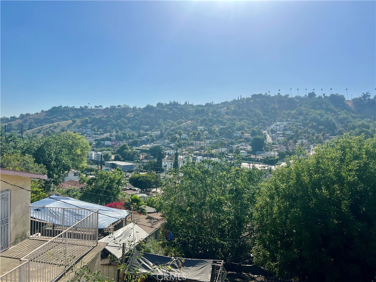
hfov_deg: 67.3
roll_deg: -1.4
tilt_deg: -1.9
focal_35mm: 26
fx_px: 282
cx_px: 188
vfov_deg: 53.1
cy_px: 141
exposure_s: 1/8696
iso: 50
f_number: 1.5
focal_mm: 5.7
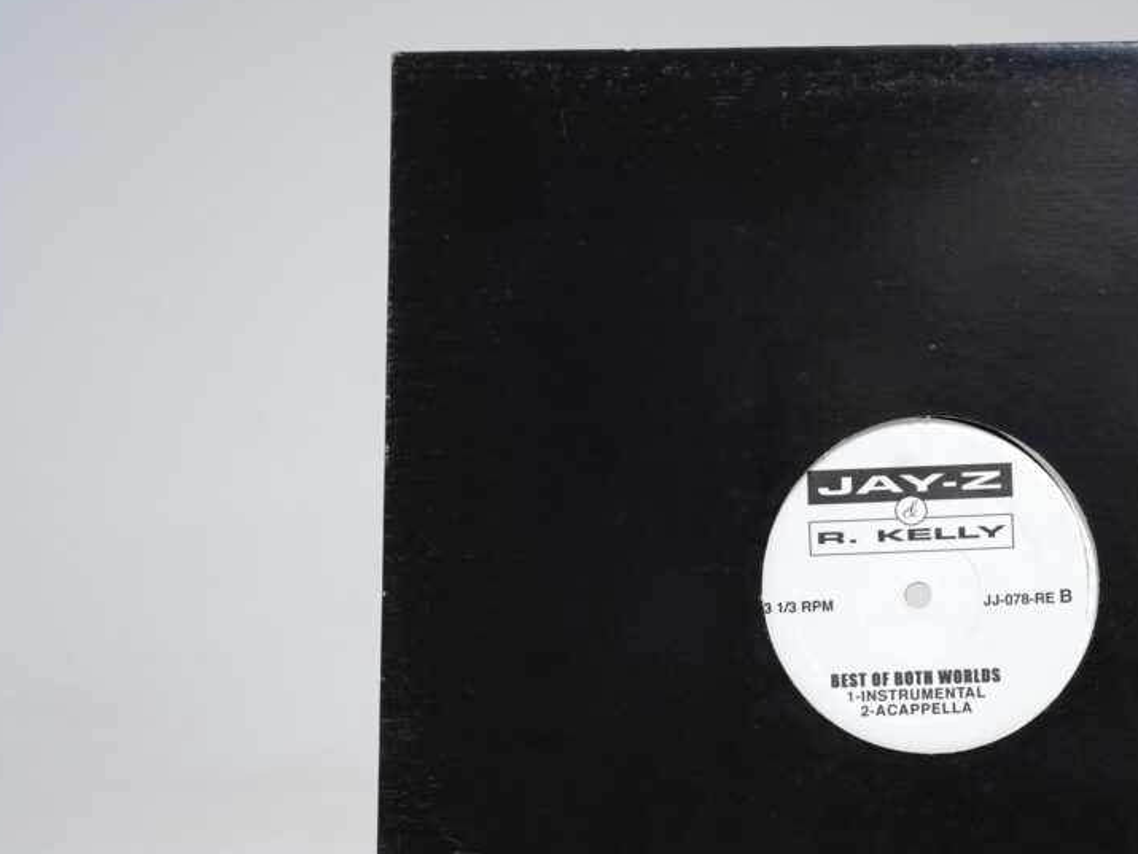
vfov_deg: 28.9
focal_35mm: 50
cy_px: 588
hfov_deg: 36.7
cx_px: 933
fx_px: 1645
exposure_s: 1/3
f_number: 5
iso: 64
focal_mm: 31
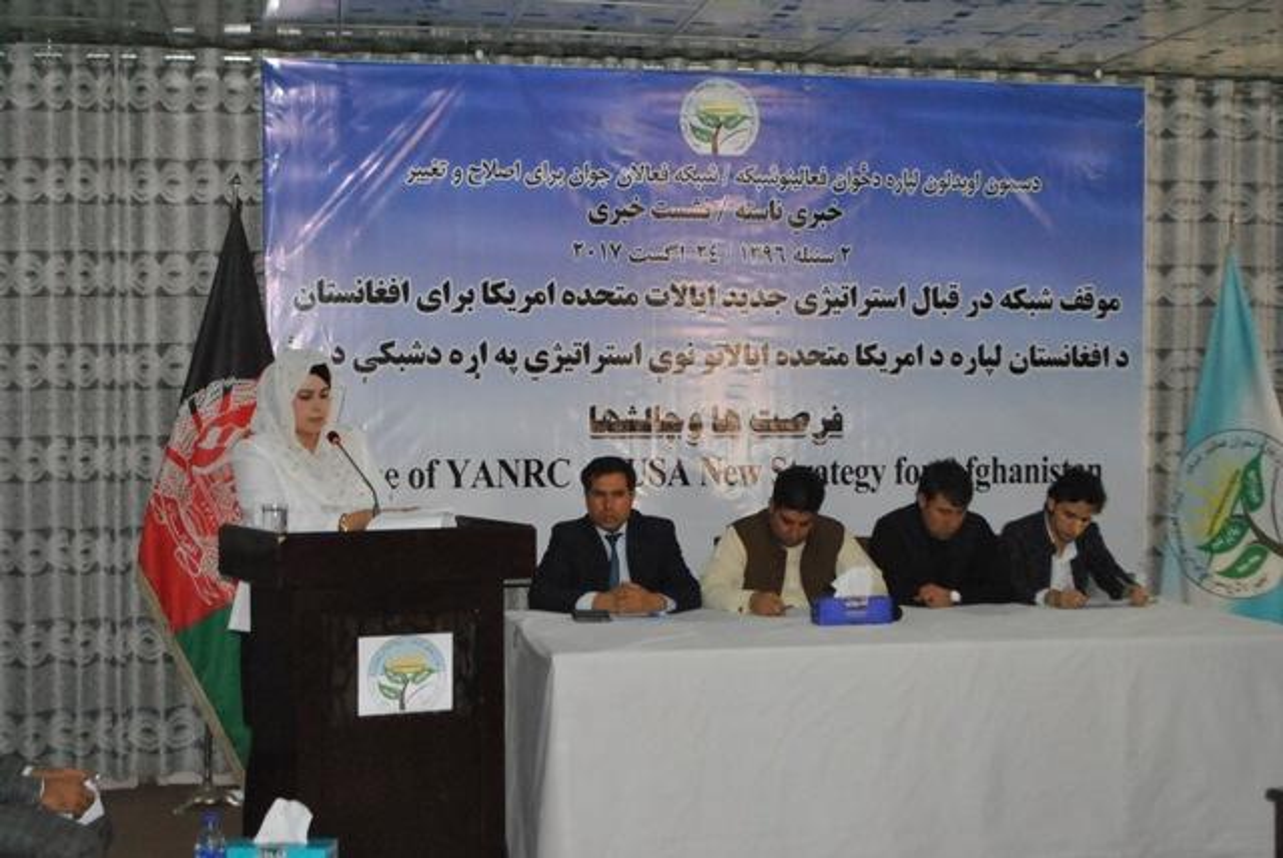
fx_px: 2033
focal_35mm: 57
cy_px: 429
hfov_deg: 35.0
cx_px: 642
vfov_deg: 23.8
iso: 1600
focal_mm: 38
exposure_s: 1/200
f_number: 5
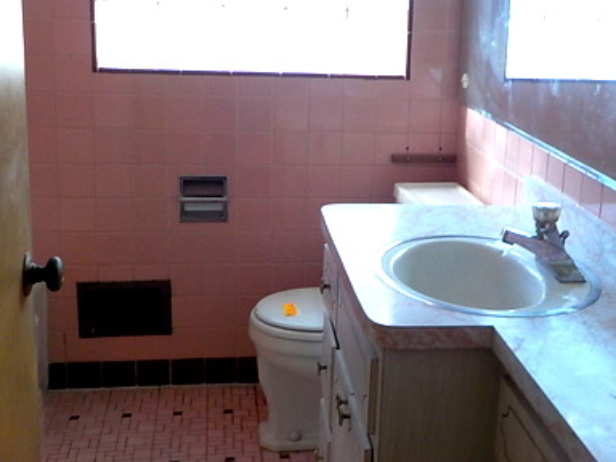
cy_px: 228
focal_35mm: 50
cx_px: 406
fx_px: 890
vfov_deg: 29.1
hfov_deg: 37.8
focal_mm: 4.1
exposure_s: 1/40
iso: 125
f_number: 3.3
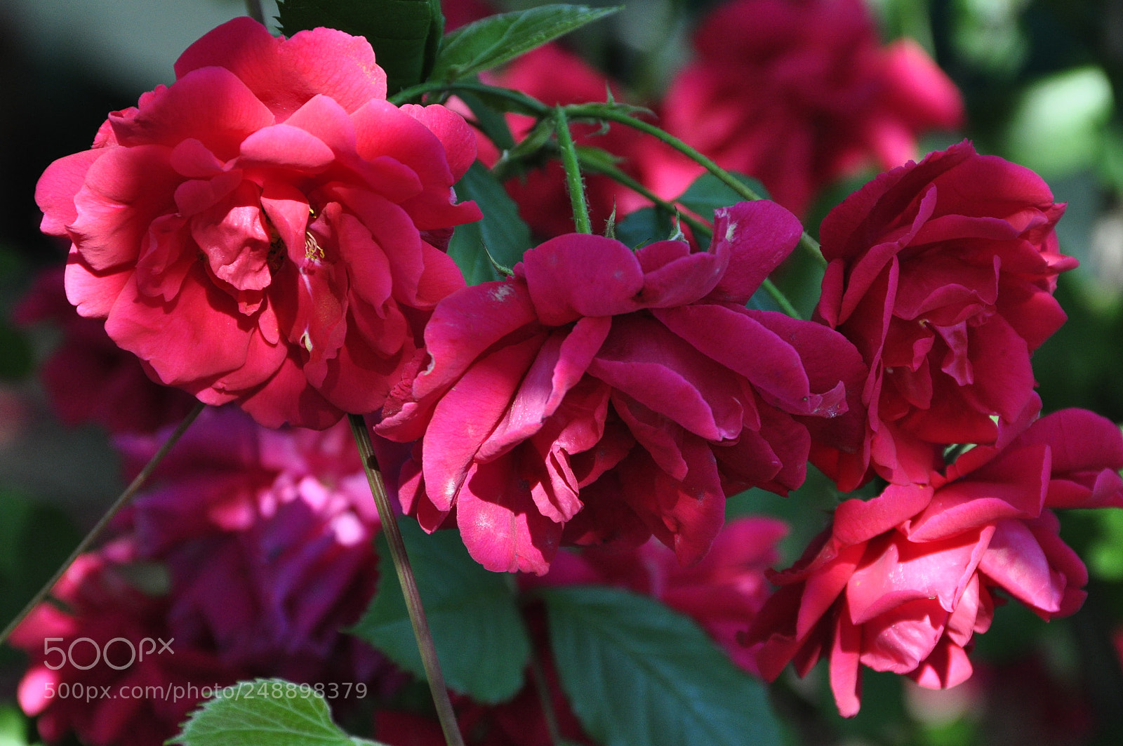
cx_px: 562
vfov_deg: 5.4
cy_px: 373
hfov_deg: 8.1
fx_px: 7946
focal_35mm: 255
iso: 800
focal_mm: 170
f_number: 9
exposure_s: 1/160
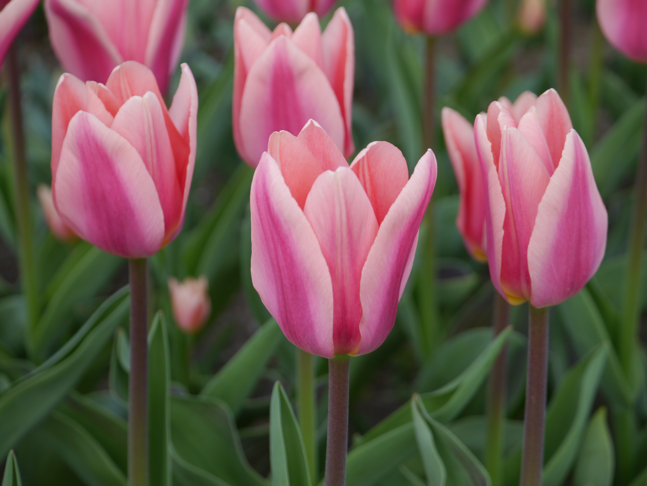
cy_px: 243
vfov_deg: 14.0
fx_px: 1982
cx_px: 324
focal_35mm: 106
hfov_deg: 18.5
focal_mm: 53
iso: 160
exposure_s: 1/200
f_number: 4.5
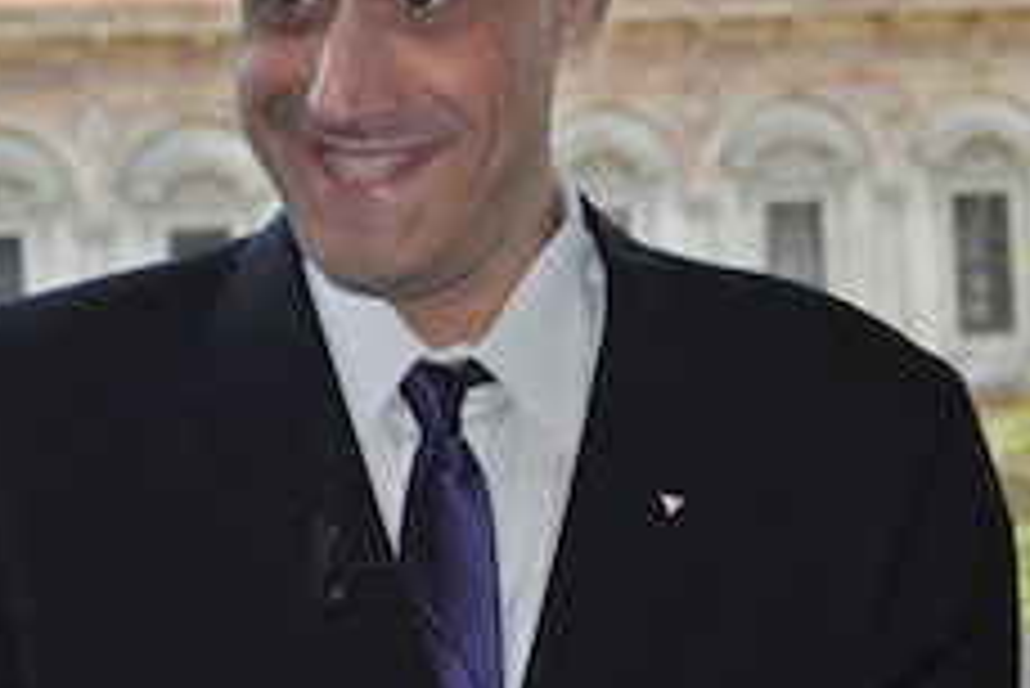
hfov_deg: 14.2
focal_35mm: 144
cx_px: 432
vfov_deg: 9.5
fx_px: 4119
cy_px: 117
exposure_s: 1/200
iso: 200
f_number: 7.1
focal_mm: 55
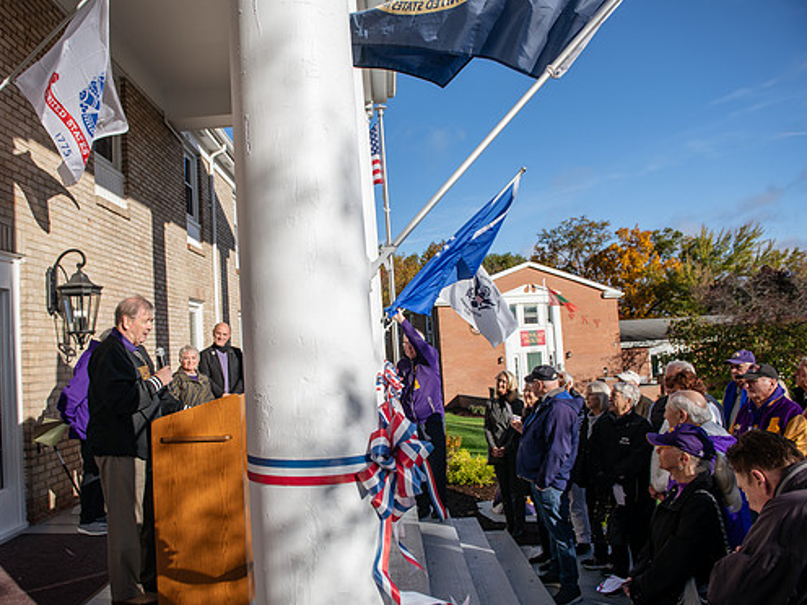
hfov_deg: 65.2
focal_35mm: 27
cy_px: 308
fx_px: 629
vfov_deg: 51.4
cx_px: 361
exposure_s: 1/800
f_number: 3.5
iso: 80
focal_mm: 24
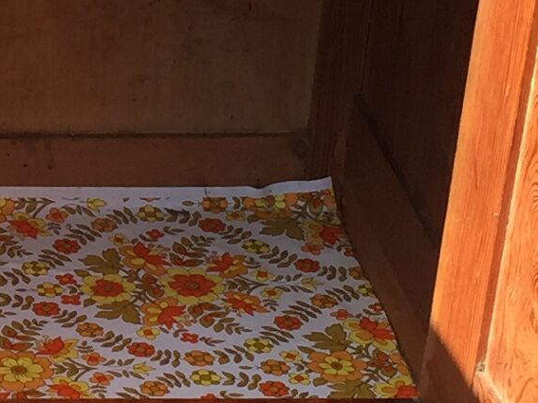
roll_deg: -3.3
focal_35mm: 167
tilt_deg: -25.1
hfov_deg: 11.1
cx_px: -382
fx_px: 2595
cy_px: 9
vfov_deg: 8.8
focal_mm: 4.15
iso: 32
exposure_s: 1/501
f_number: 2.2
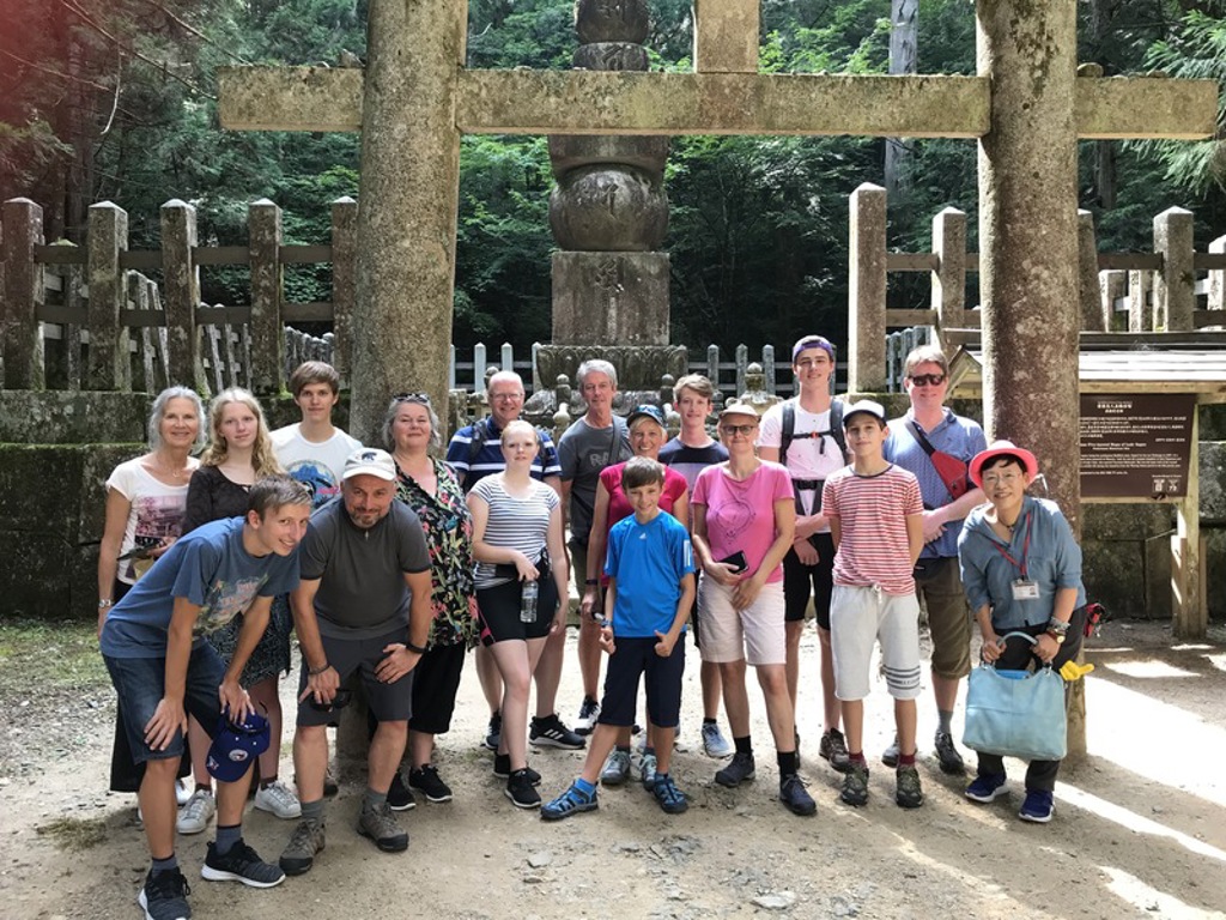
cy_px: 460
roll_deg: -0.7
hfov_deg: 63.4
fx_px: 992
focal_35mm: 28
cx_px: 613
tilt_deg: -1.4
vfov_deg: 49.7
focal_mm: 3.99
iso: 32
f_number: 1.8
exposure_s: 1/60
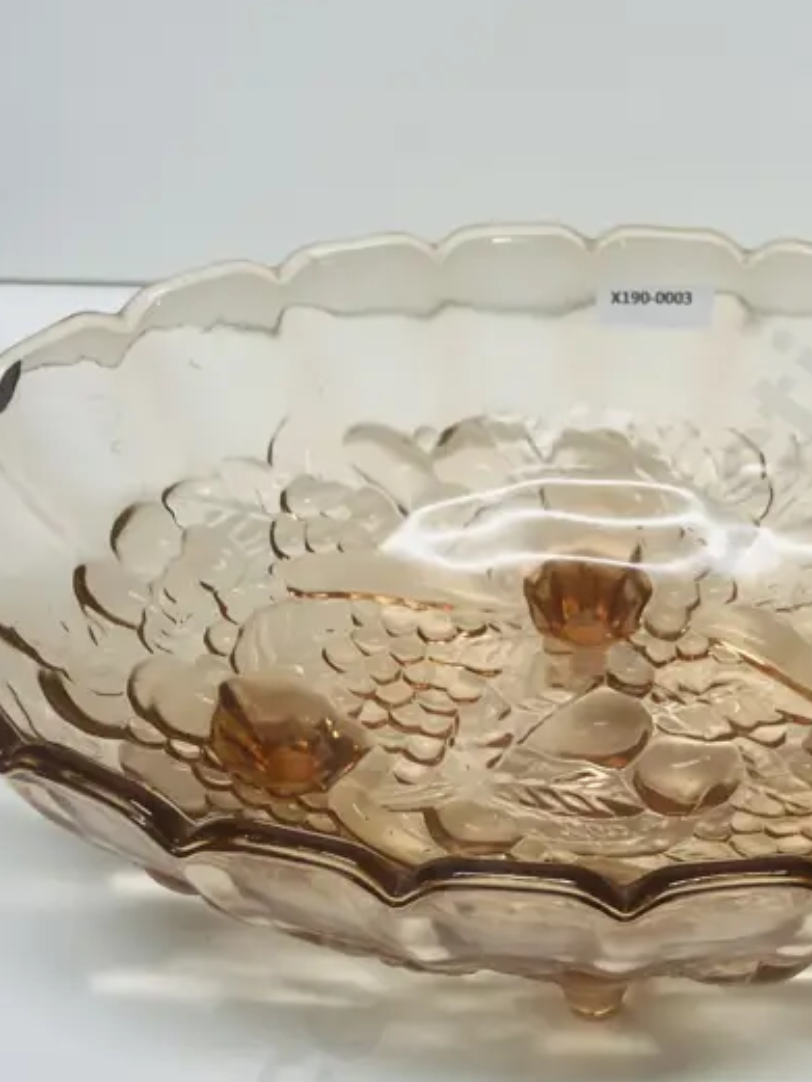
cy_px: 687
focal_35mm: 55
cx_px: 594
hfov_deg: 26.3
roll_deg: -0.9
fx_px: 1720
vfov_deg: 34.7
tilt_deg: -43.7
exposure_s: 1/100
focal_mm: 3.99
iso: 64
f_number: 1.8
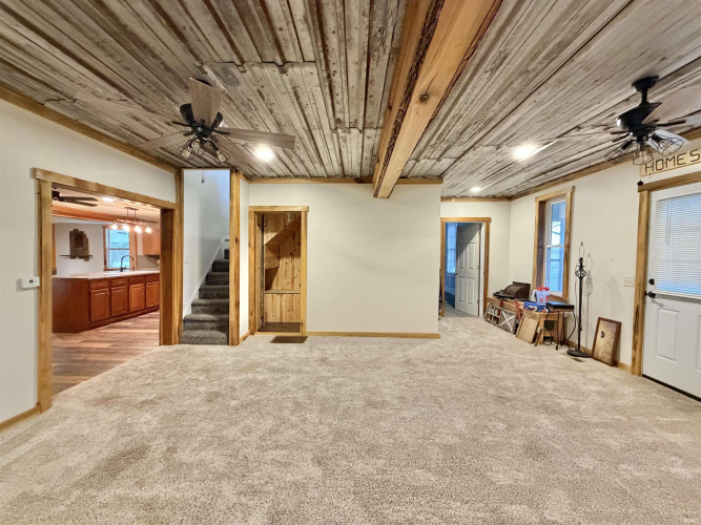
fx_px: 283
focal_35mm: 14
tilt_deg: -1.0
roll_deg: -0.7
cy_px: 262
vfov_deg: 85.7
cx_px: 350
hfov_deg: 102.1
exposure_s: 1/60
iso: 640
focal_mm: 2.22
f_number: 2.2
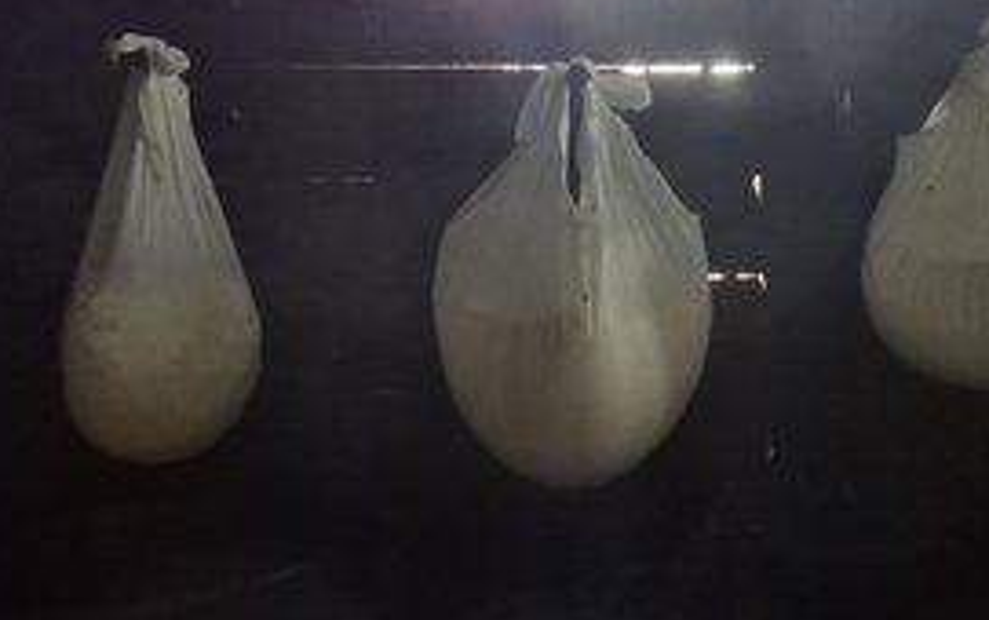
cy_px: 270
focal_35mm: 25
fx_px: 675
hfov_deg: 72.1
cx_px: 566
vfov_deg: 49.3
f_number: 2.2
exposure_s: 1/50
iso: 250
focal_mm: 1.64
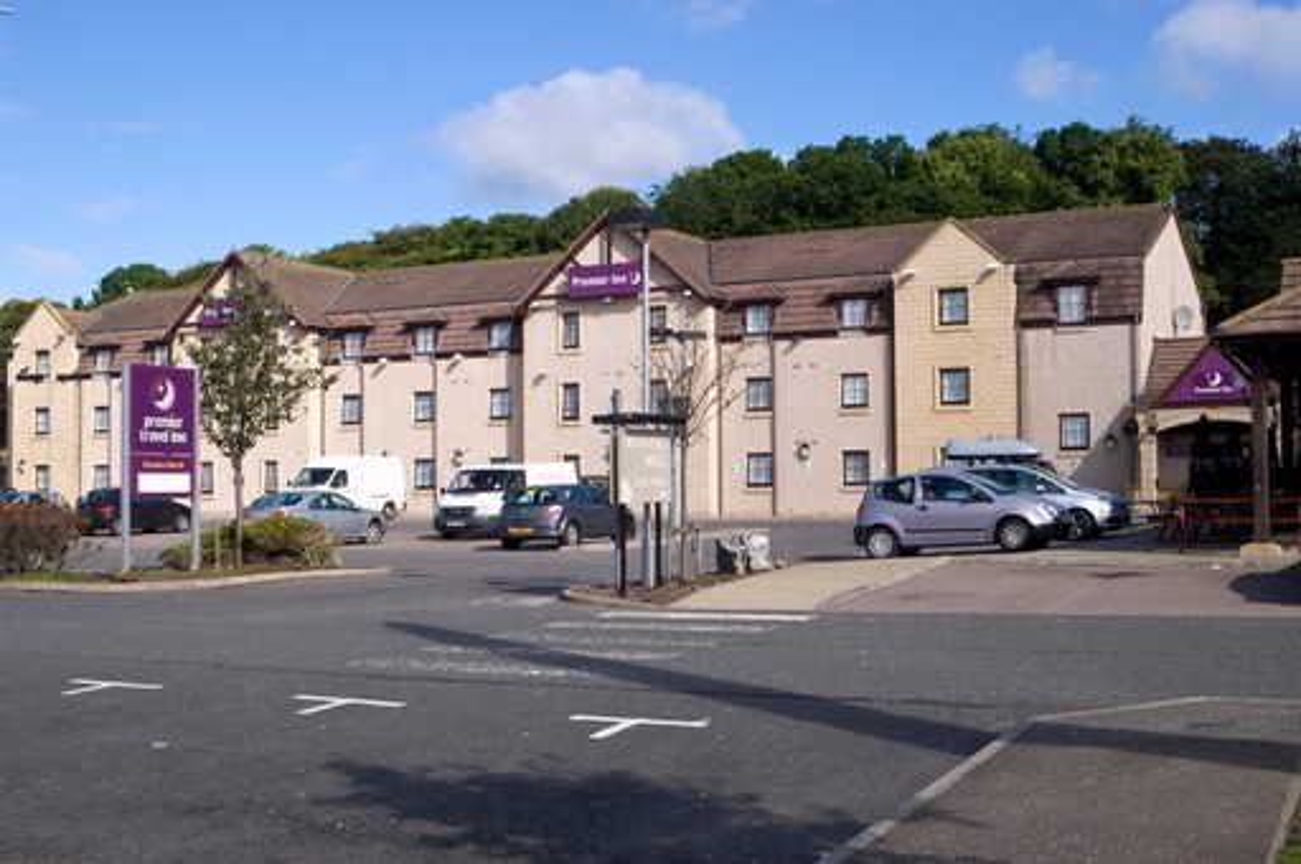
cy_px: 432
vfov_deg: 31.8
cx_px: 650
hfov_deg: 46.5
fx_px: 1516
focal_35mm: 42
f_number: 11
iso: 200
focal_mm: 28
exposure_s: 1/125
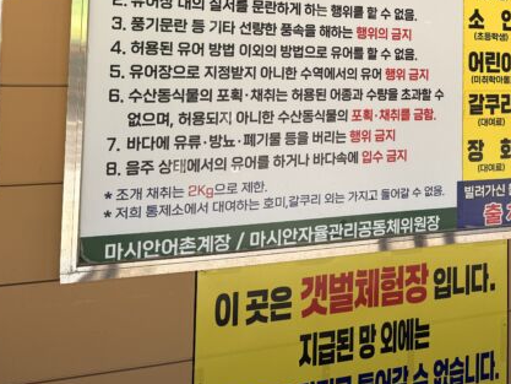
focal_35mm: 46
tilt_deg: +3.2
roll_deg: -0.8
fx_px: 679
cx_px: 434
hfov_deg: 39.0
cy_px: 38
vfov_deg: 30.2
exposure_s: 1/1292
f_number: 1.78
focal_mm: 6.76
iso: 80
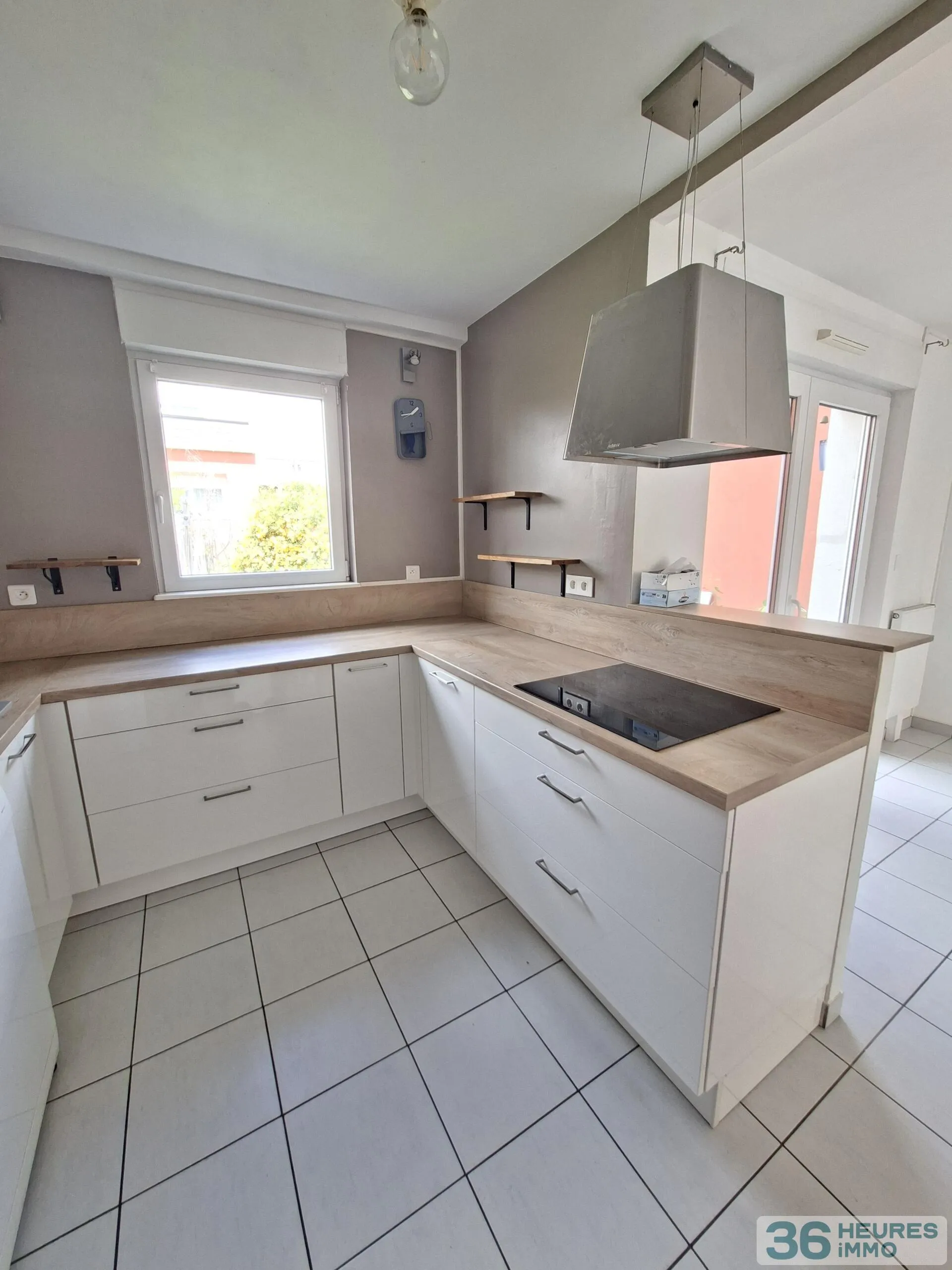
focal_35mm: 13
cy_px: 635
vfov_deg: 106.2
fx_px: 477
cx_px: 476
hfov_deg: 89.9
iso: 80
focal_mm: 1.74
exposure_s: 1/40
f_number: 2.2
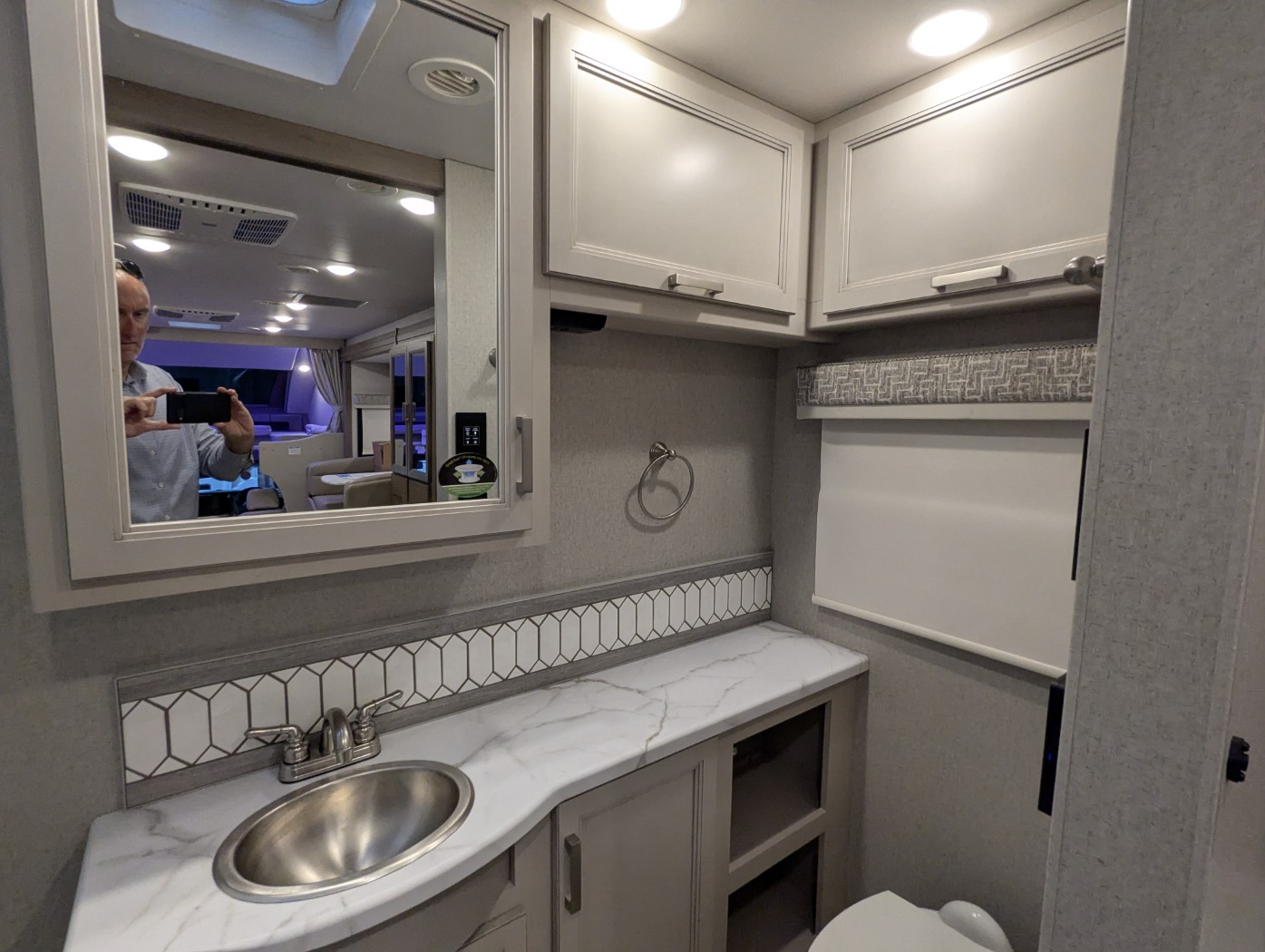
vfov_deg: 78.2
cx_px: 632
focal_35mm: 16
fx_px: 585
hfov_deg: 94.4
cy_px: 476
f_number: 2.2
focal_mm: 2.35
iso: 258
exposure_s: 1/185
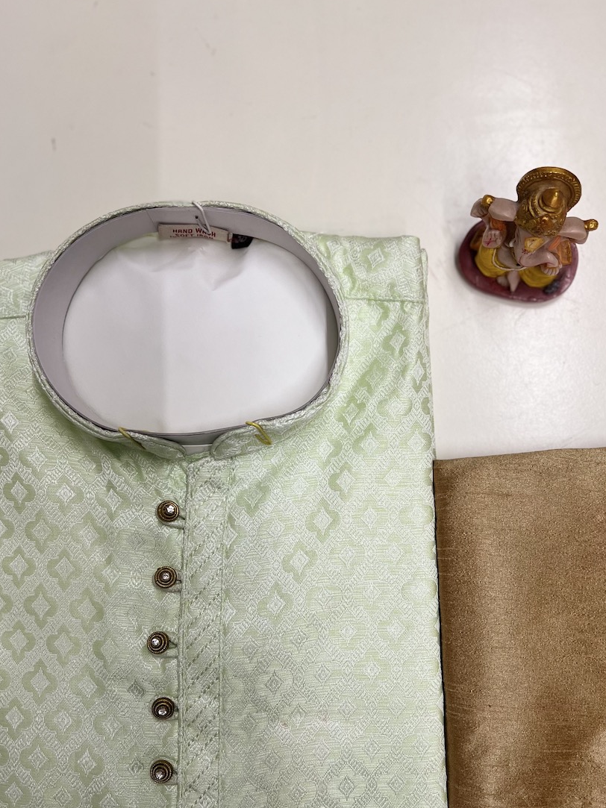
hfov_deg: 44.1
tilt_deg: -83.6
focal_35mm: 32
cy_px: 442
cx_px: 337
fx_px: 747
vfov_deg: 56.7
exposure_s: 1/50
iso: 80
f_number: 1.5
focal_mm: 5.7
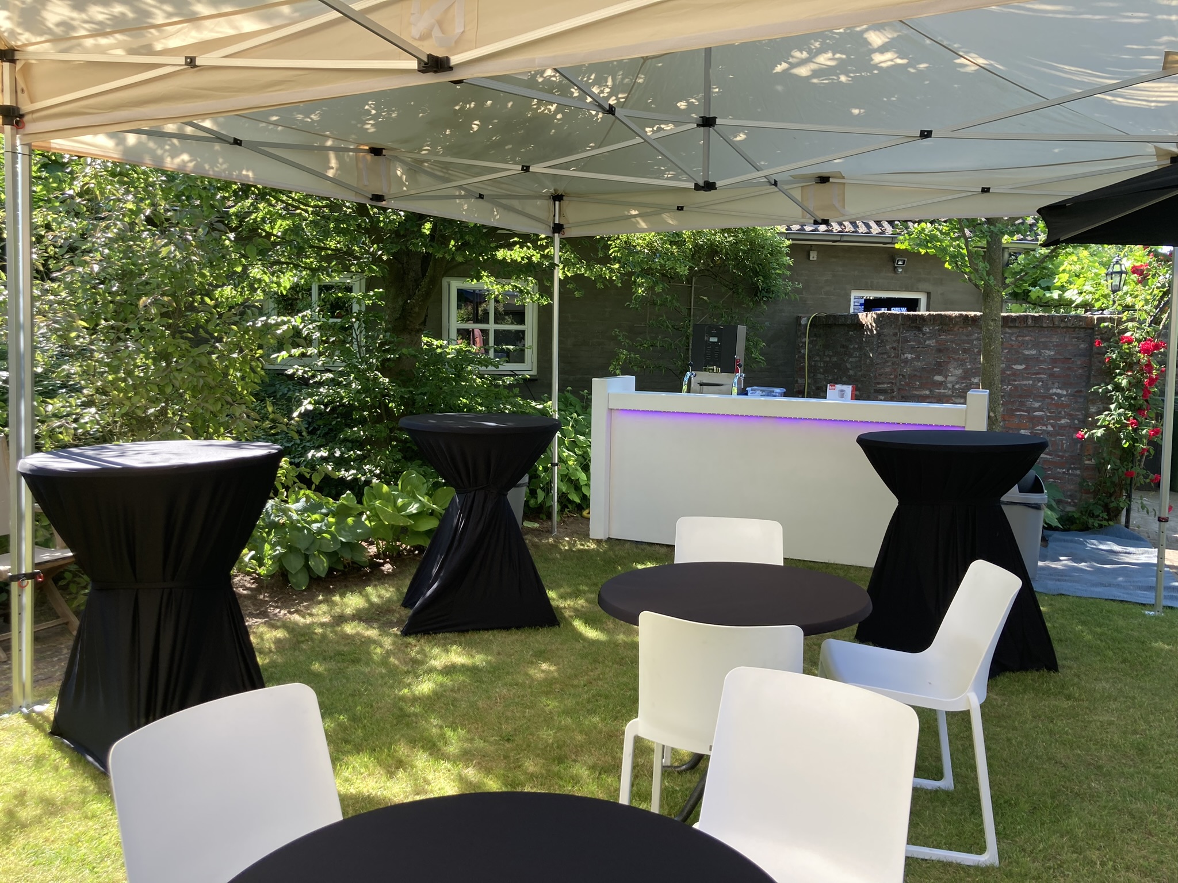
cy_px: 442
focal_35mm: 28
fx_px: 953
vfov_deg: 49.7
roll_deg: -1.3
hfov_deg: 63.4
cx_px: 589
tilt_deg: -5.2
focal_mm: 3.99
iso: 20
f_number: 1.8
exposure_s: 1/126
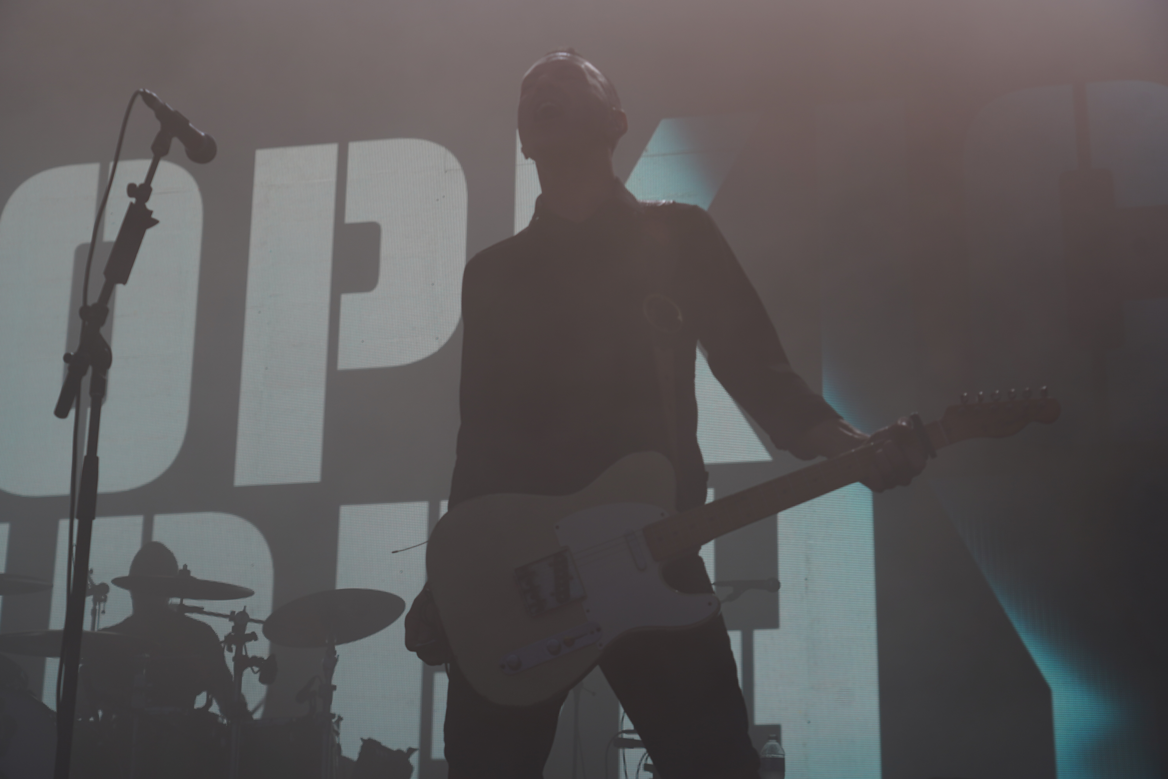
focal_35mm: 64
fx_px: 2076
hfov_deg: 31.4
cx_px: 584
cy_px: 390
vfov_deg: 21.2
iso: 160
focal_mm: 64
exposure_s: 1/160
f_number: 5
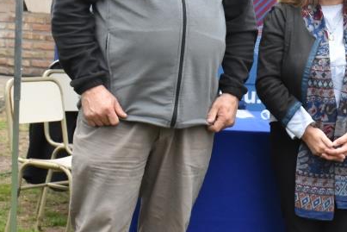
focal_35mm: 160
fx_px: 1543
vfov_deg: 8.6
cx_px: 363
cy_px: 50
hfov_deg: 12.6
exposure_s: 1/250
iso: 2000
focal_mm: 42
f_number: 8
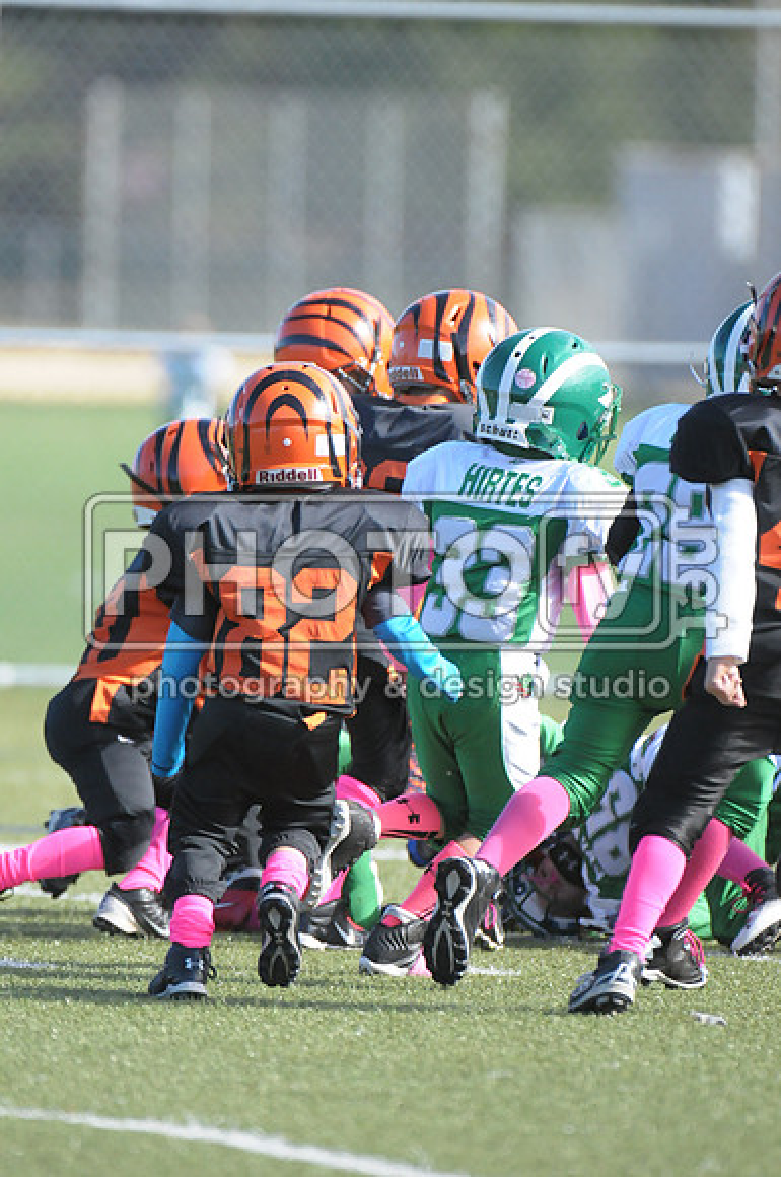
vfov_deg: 3.4
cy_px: 588
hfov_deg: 2.3
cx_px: 390
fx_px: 19582
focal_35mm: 600
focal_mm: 400
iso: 1600
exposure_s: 1/3200
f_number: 4
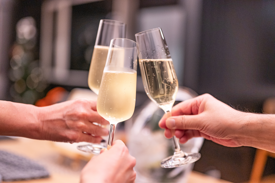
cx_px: 138
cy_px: 92
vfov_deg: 26.9
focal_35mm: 50
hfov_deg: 39.6
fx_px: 382
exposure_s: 1/250
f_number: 1.8
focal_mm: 50
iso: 1600
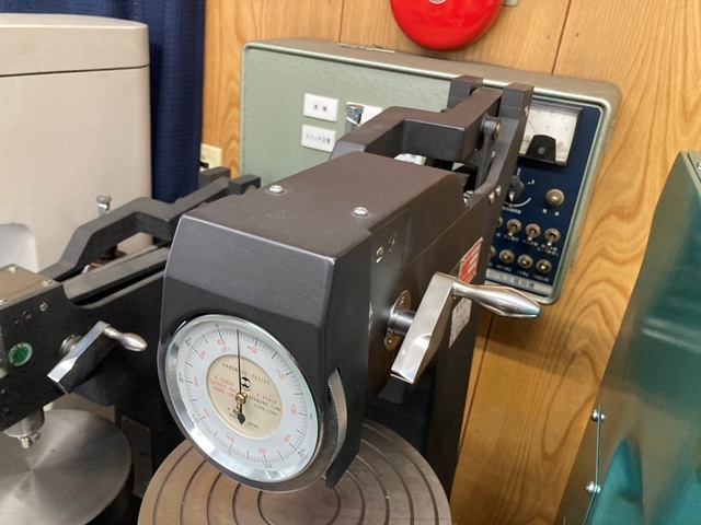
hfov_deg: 63.4
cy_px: 262
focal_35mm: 28
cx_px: 350
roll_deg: -7.6
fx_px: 567
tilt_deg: -25.3
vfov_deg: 49.7
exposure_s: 1/60
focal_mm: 3.99
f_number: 1.8
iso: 200
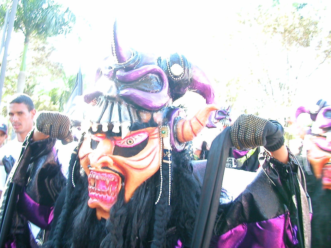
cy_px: 124
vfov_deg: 38.7
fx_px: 354
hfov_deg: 50.1
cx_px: 166
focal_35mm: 37
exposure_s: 1/40.1
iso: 100
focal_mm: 5.6
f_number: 2.7
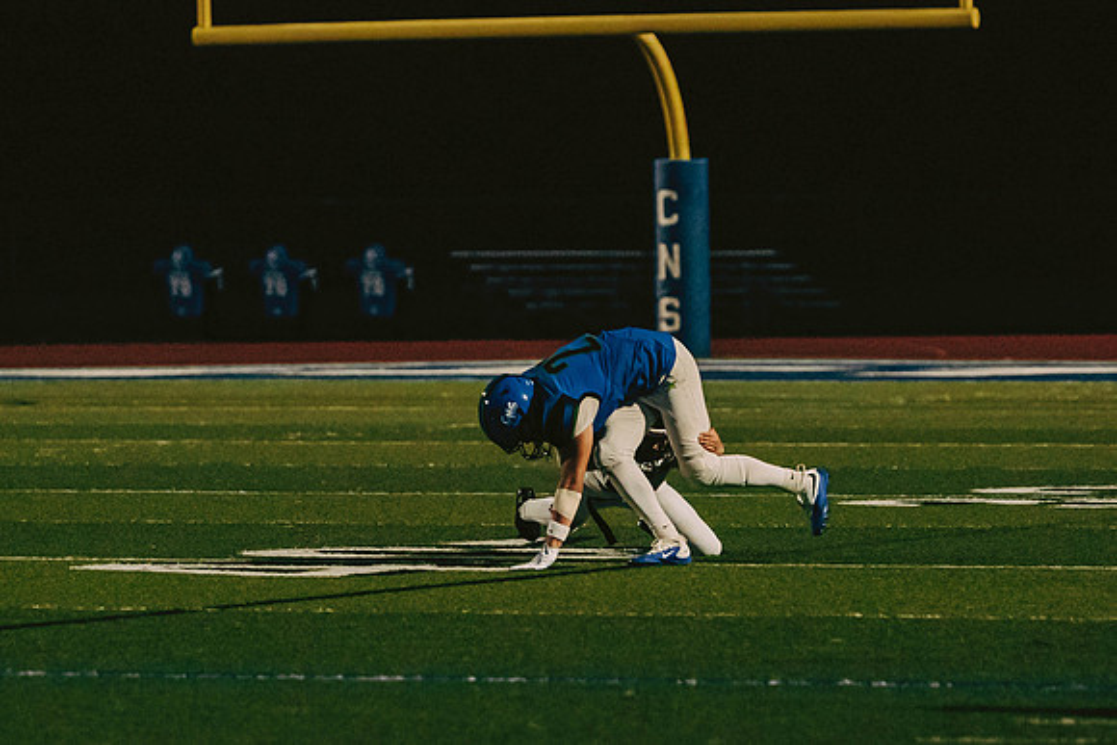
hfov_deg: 6.2
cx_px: 528
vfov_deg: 4.2
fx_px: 10241
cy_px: 464
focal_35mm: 330
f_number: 2.8
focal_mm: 155
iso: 2500
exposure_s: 1/1600
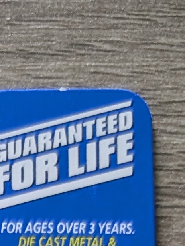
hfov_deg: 8.8
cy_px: 652
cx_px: -200
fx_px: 1130
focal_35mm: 159
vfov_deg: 10.2
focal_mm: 6.9
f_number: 1.68
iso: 671
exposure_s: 1/193
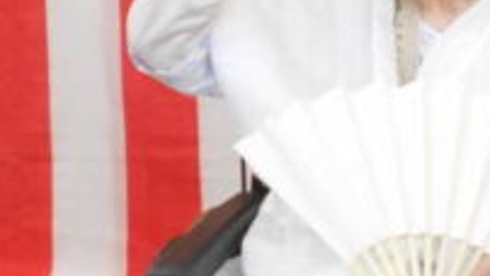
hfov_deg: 24.5
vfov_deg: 14.1
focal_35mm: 84
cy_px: -29
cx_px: 454
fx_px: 1092
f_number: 3.2
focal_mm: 4.6
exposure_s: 1/20
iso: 400
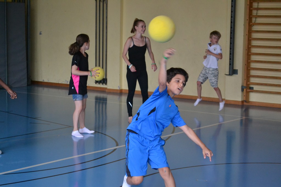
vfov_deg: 16.6
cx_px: 140
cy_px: 94
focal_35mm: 82
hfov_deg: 24.6
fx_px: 644
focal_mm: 55
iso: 3200
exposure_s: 1/500
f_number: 5.6
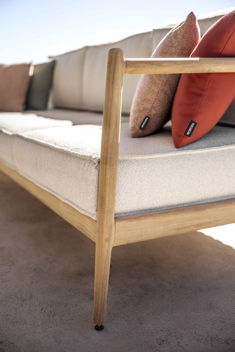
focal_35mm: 43
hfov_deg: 31.2
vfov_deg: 45.4
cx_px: 118
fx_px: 421
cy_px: 176
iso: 100
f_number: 2.8
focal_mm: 43
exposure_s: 1/1600
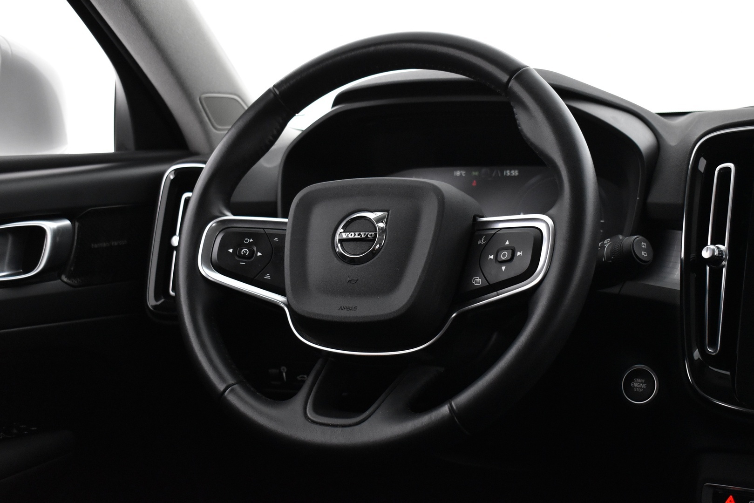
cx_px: 377
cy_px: 252
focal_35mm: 48
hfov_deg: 41.1
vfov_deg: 28.1
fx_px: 1005
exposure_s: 1/40
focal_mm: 32
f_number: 4.5
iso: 3200
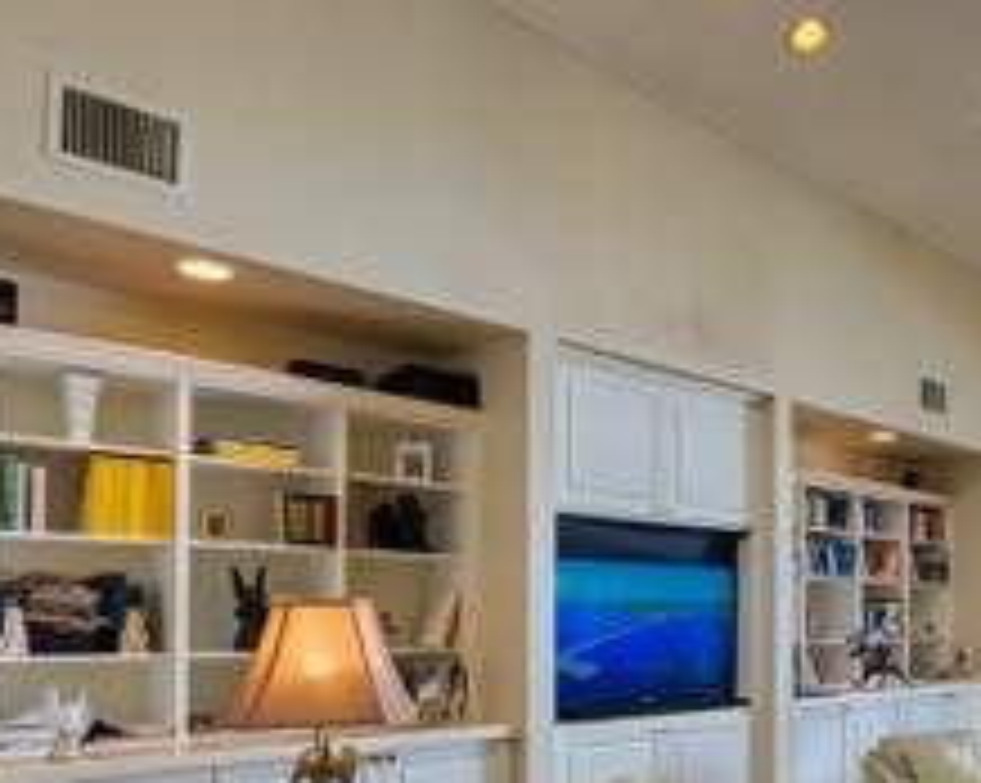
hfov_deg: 53.7
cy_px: 612
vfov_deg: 45.0
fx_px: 899
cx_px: 774
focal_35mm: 31
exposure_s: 1/80
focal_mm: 10
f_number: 8
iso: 200
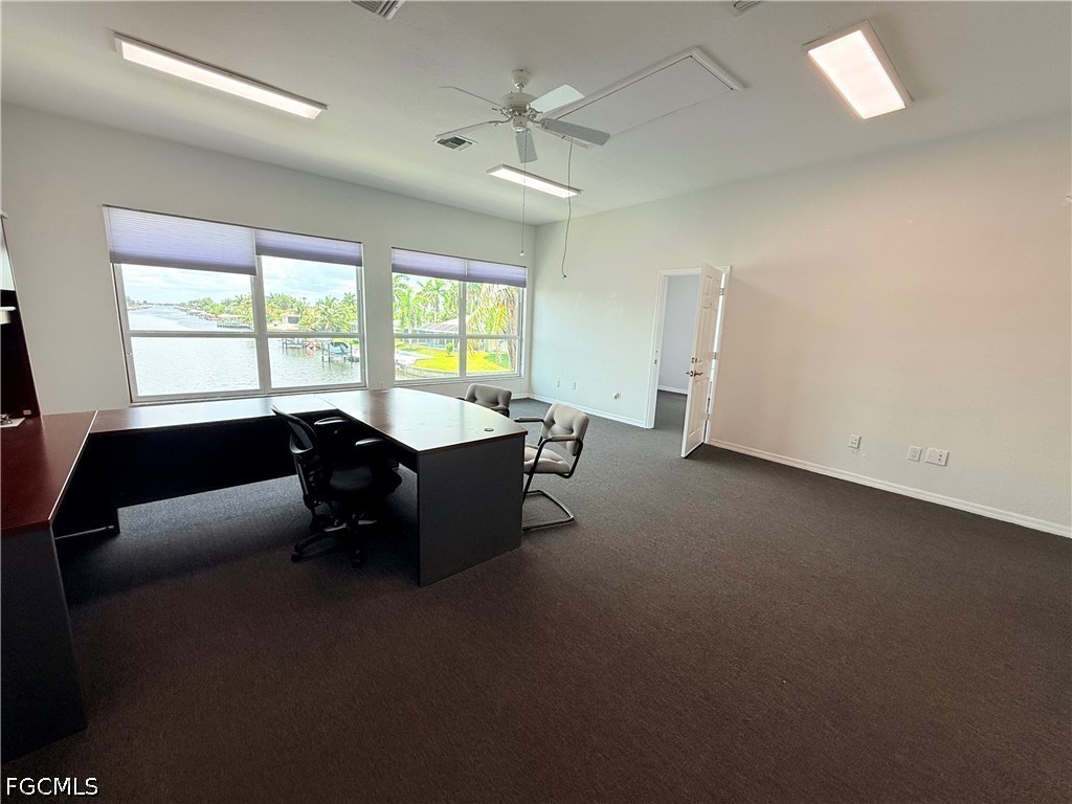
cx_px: 536
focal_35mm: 14
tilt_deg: -11.2
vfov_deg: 85.7
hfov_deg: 102.1
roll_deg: -3.6
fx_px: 434
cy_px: 402
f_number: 2.2
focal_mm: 2.22
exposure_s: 1/194
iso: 64
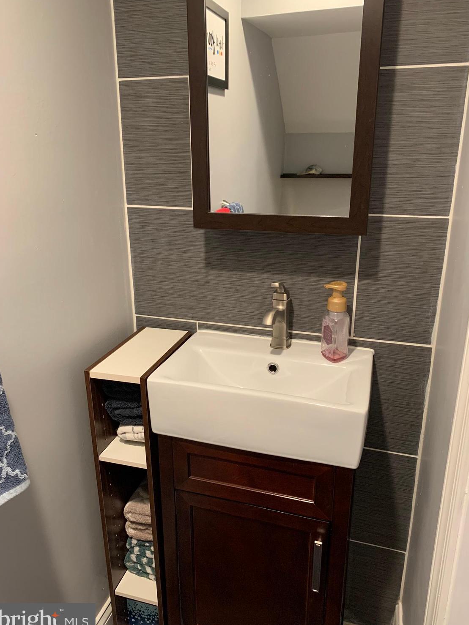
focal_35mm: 27
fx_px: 488
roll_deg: +0.7
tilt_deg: -17.7
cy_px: 313
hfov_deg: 51.3
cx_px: 233
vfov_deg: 65.3
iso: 320
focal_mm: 4.25
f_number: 1.8
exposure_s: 1/60
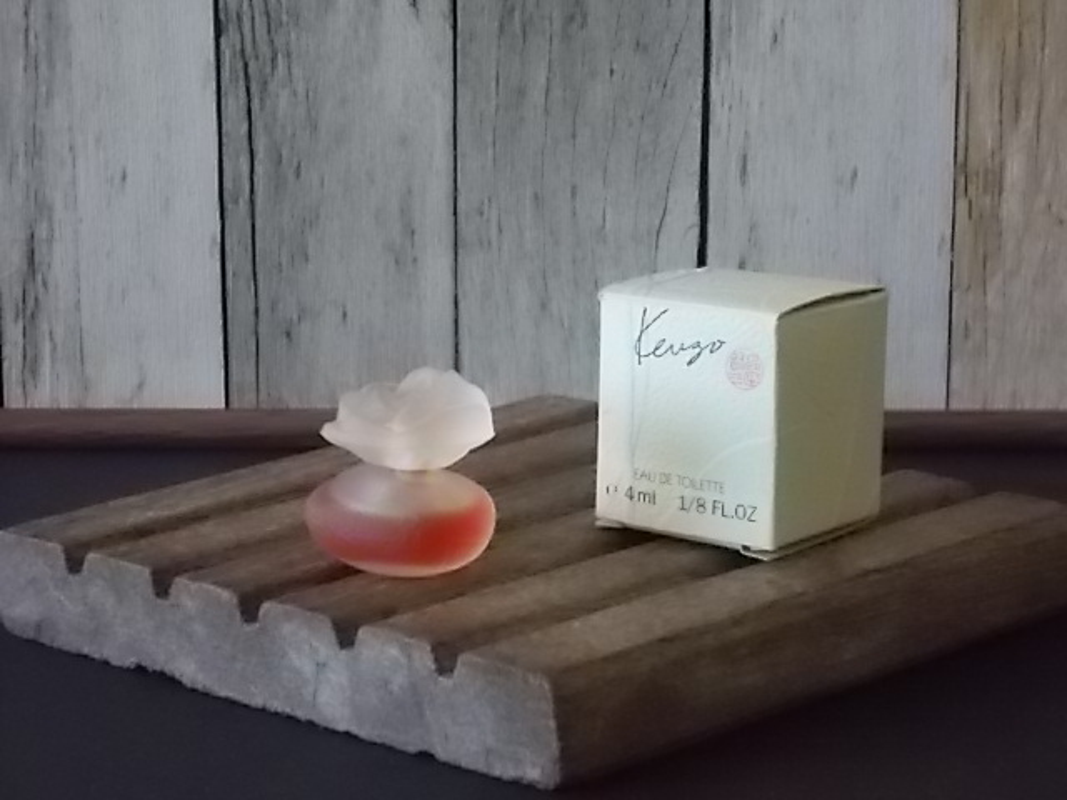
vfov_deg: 13.1
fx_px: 3483
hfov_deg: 17.4
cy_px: 400
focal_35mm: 113
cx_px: 534
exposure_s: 1/60
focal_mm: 20.1
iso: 800
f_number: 6
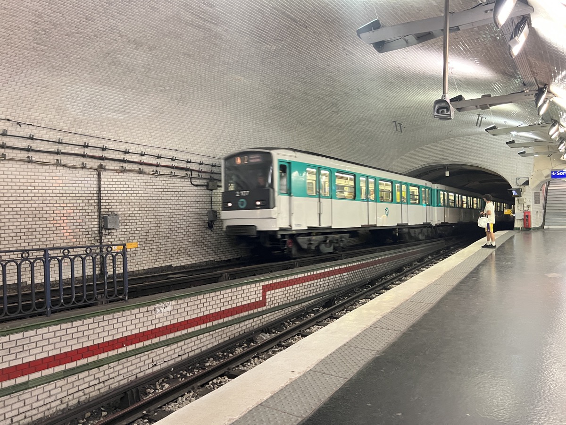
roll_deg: +2.7
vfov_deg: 53.1
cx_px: 283
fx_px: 425
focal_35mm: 26
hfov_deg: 67.3
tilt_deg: -0.8
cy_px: 212
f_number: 1.5
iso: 320
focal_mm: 5.7
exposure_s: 1/50
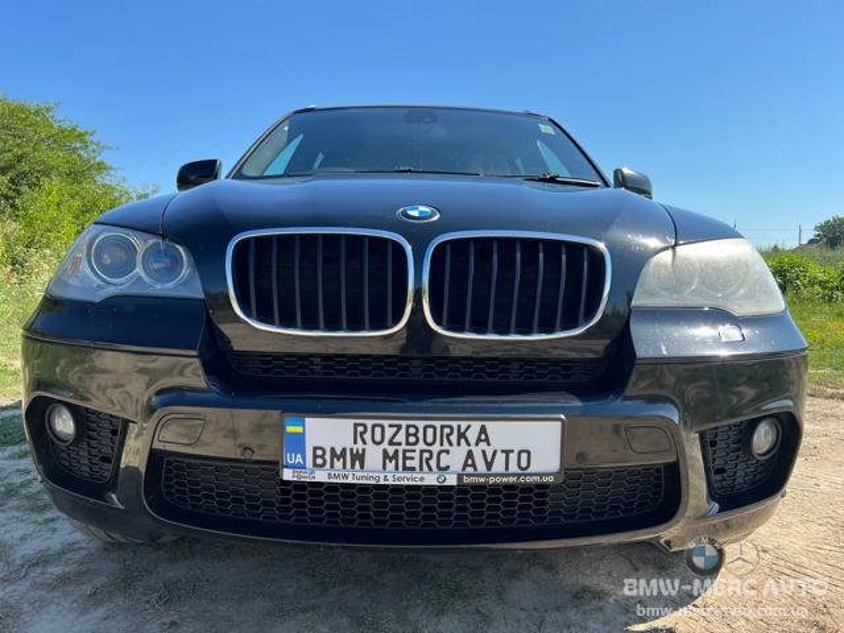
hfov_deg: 67.3
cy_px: 316
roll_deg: -0.3
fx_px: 634
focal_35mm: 26
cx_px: 422
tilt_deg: -3.8
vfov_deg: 53.1
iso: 50
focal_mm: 5.7
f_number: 1.5
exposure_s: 1/1779
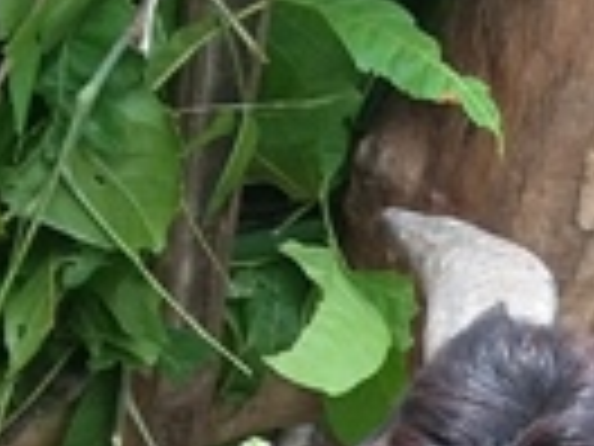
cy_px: 982
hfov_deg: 9.9
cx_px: 1143
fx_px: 3226
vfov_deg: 7.5
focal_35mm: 188
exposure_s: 1/164
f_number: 2.2
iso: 50
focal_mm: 3.3
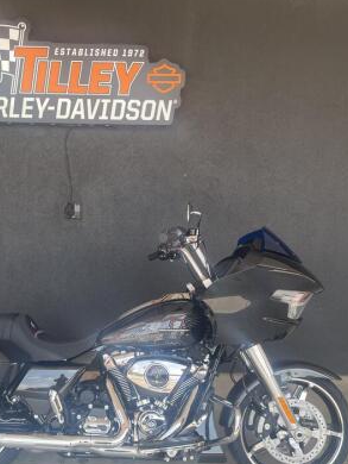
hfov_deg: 35.6
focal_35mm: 40
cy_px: 305
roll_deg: -0.8
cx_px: 115
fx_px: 536
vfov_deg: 46.1
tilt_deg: -13.7
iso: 32
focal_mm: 4.2
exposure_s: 1/355
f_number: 1.6
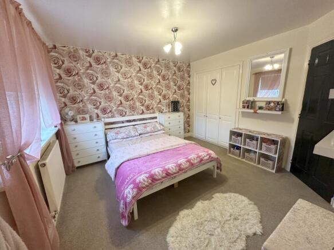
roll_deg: +2.0
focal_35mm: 14
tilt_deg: -11.6
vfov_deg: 85.7
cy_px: 125
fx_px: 135
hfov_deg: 102.1
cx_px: 167
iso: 250
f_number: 2.2
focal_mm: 2.22
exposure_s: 1/50
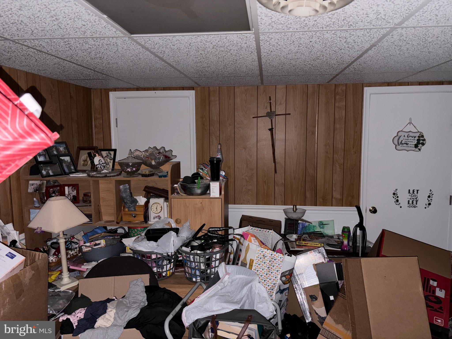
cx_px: 226
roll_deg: +0.7
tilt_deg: -5.3
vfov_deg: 53.1
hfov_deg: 67.3
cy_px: 170
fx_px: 339
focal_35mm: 26
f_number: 1.6
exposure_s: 1/4
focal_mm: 5.96
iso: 80
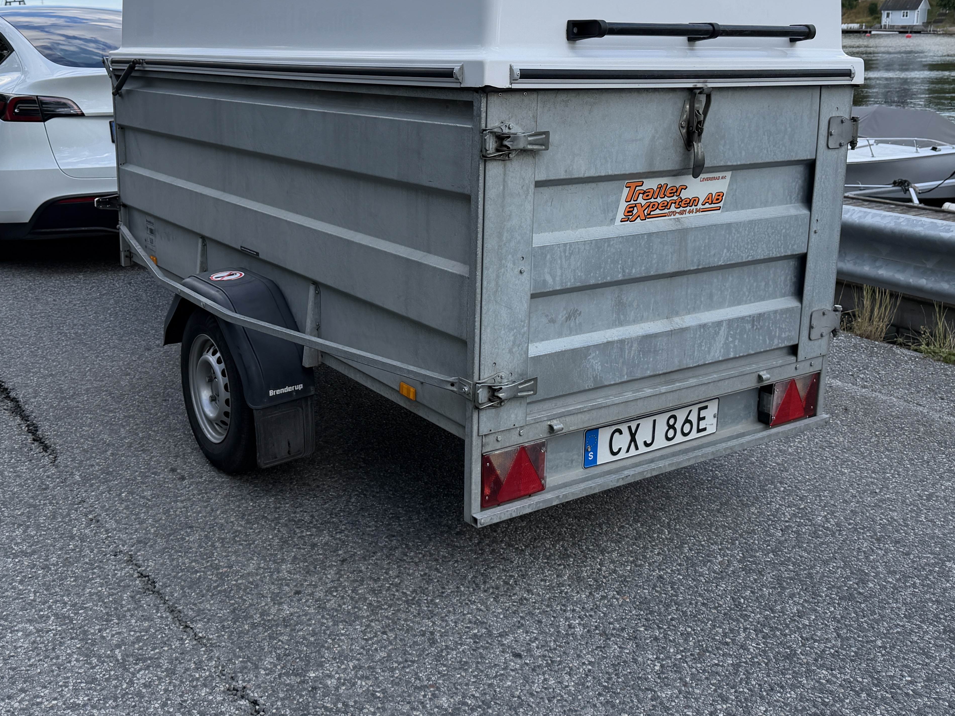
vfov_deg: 39.2
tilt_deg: -12.5
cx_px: 392
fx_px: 993
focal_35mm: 36
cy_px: 243
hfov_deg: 51.1
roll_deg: +0.9
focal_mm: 6.76
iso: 100
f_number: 1.78
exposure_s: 1/1949
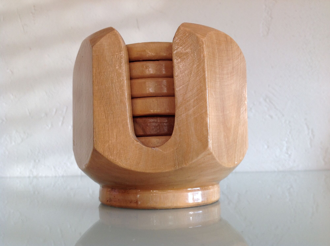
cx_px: 165
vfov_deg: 40.6
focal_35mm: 35
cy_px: 123
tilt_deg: +5.8
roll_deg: +1.1
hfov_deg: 52.7
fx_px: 333
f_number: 2.4
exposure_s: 1/24
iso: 50
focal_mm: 4.28
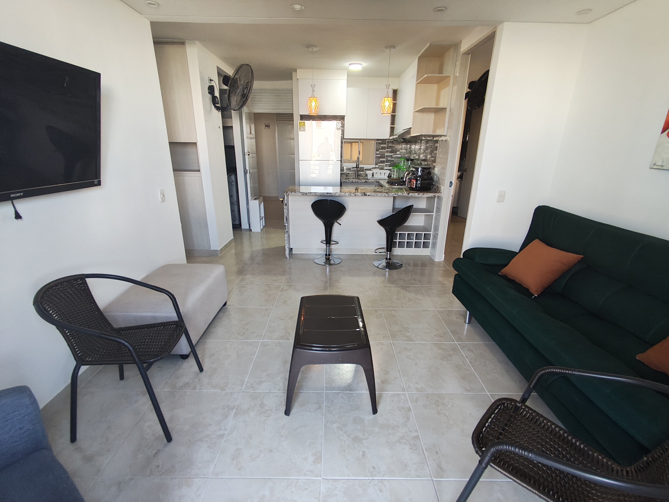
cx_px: 334
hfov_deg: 98.1
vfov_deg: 81.8
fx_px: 290
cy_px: 251
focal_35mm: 15
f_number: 2.2
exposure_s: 1/60
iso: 250
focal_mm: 1.65
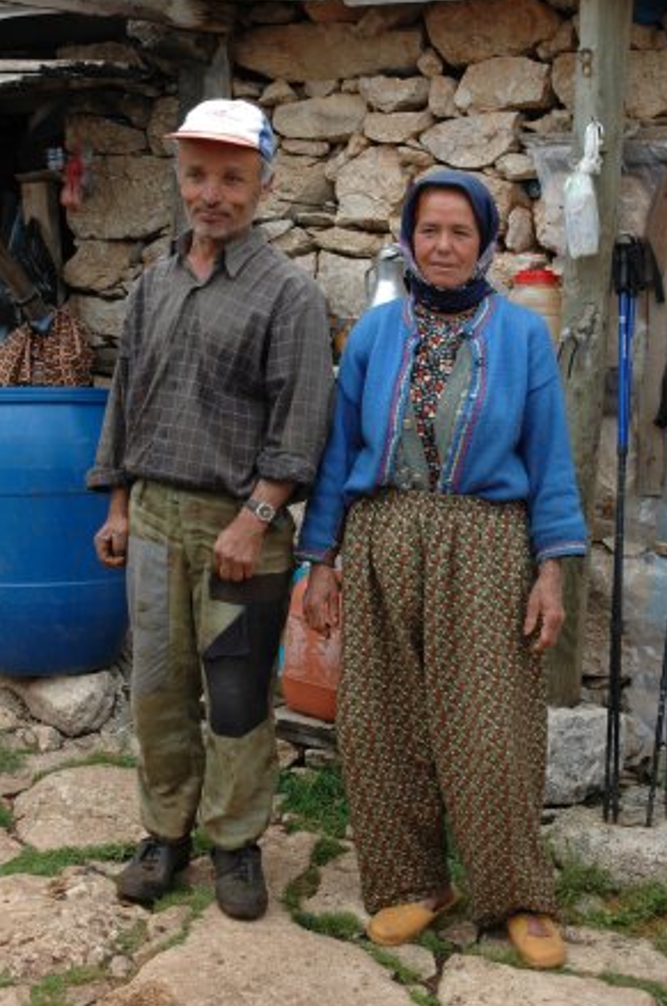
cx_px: 323
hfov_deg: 28.2
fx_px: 1327
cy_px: 463
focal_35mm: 48
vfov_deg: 41.5
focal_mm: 29
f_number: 8
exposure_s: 1/60
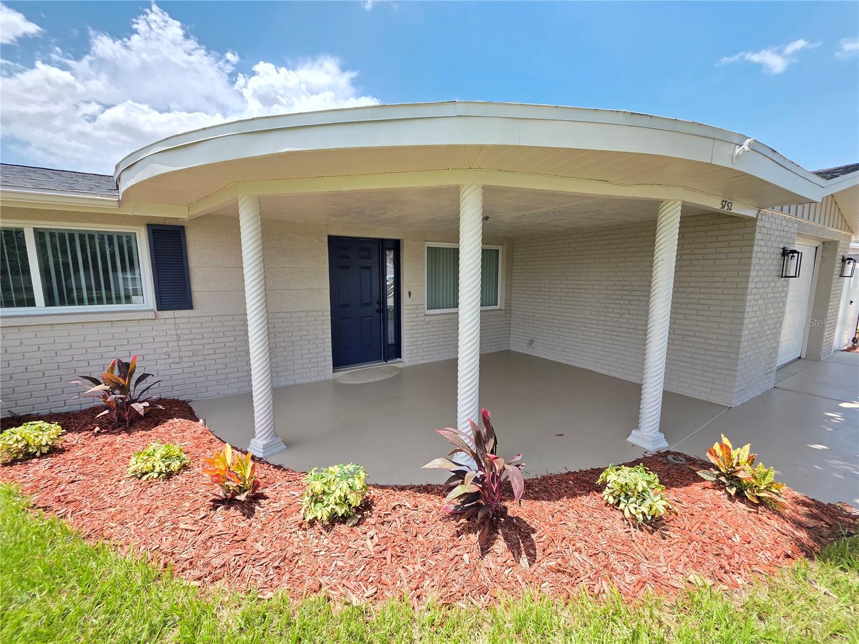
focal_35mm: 13
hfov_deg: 106.2
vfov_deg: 89.9
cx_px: 430
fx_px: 323
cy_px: 322
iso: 40
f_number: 1.9
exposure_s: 1/816
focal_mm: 2.2
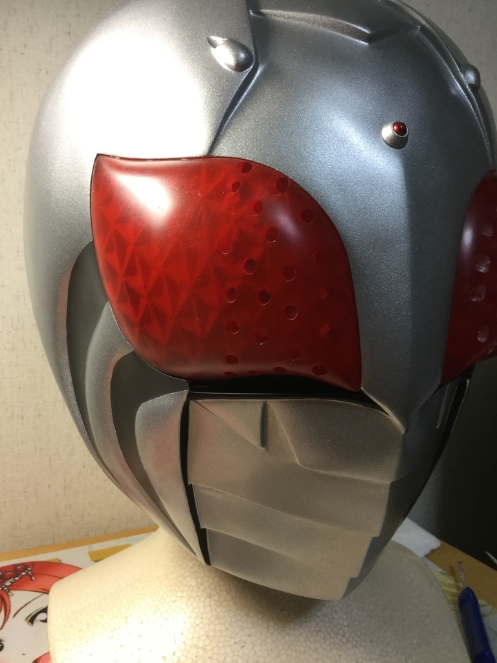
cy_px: 332
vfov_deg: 58.4
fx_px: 593
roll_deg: -3.5
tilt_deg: -9.2
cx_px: 248
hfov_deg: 45.4
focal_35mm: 31
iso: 50
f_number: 2.4
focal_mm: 3.3
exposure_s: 1/30
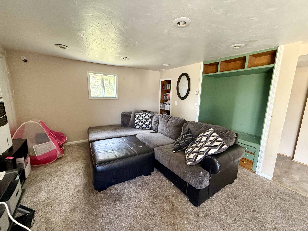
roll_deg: -1.2
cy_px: 116
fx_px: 125
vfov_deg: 85.7
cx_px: 154
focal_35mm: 14
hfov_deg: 102.1
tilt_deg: -8.9
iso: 500
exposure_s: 1/60
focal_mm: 2.22
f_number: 2.2
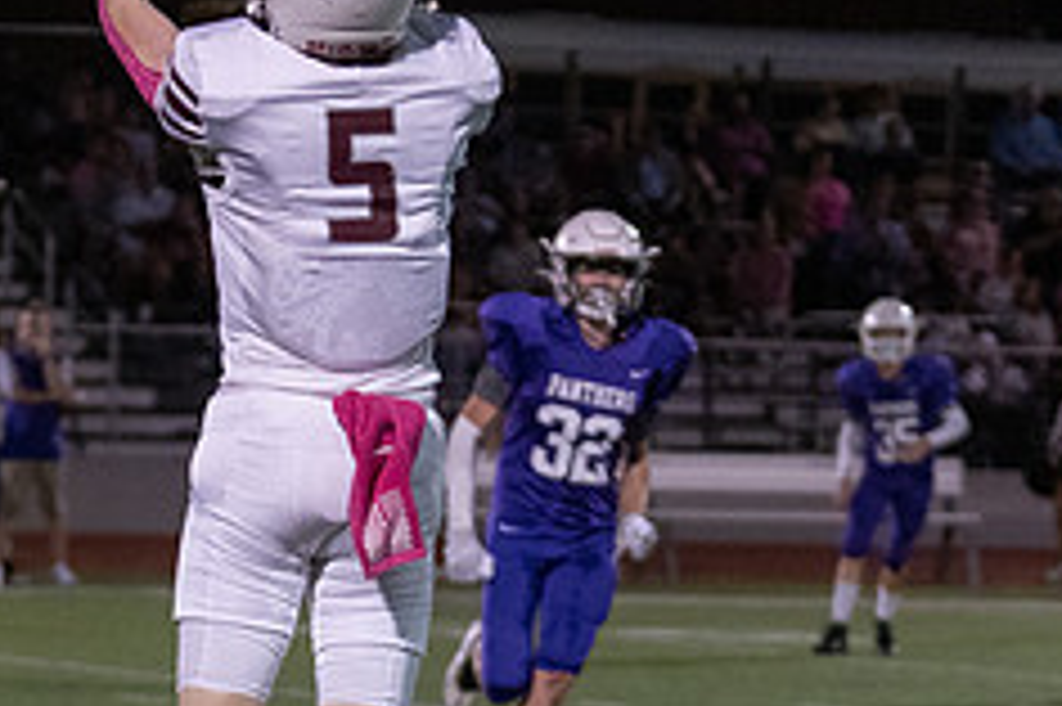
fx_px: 8844
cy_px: 552
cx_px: 213
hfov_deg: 6.9
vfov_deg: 4.6
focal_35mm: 300
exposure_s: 1/1250
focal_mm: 70
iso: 3200
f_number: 2.8
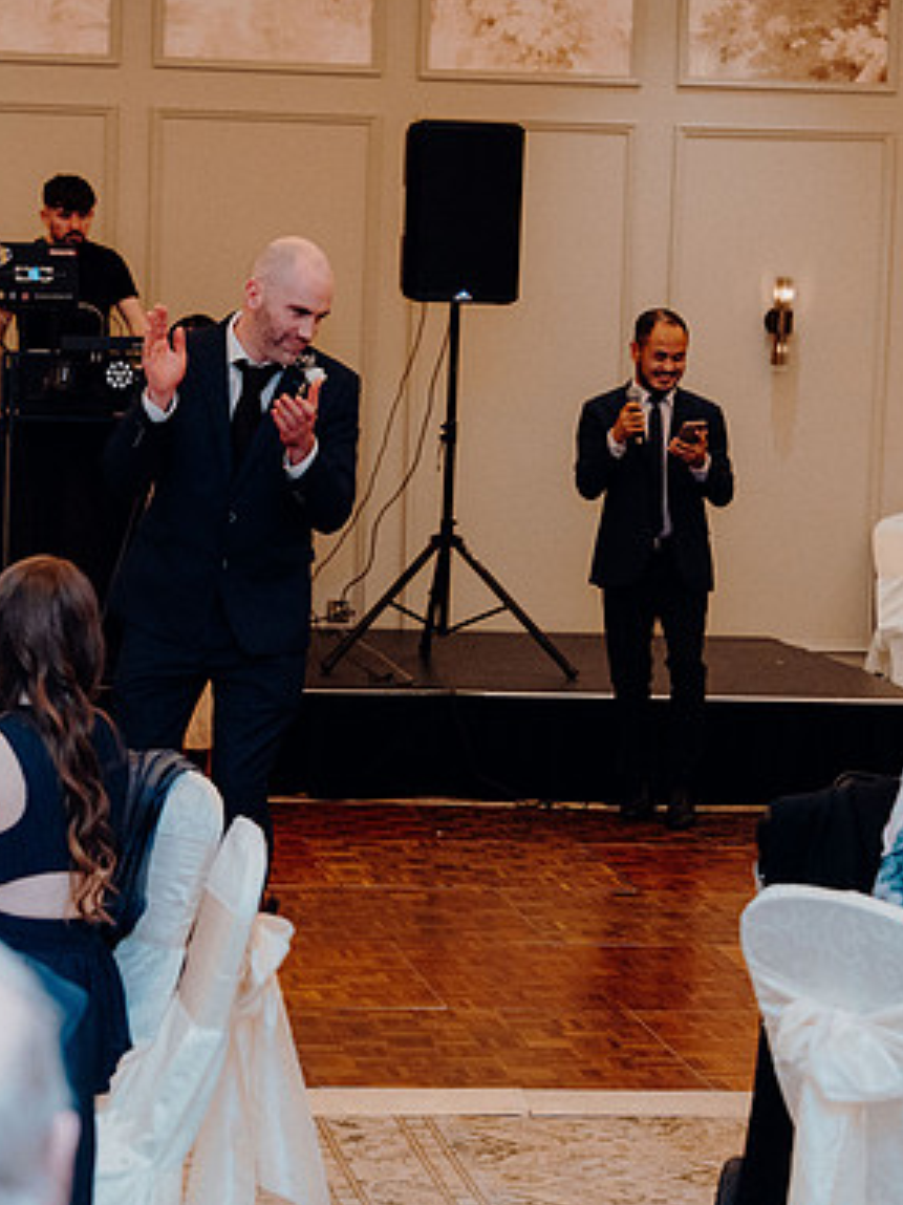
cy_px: 602
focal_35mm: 102
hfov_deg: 14.5
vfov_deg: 19.3
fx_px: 3550
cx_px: 311
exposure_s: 1/160
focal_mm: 70
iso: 3200
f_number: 3.5
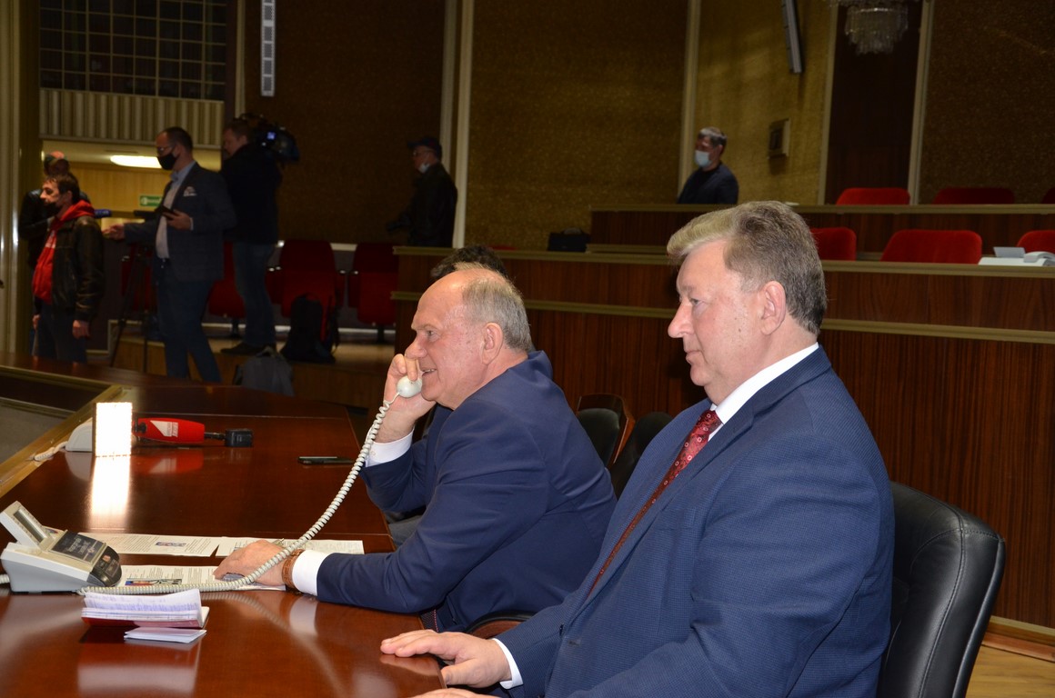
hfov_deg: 39.0
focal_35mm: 51
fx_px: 1491
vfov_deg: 26.4
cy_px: 349
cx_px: 528
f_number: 4.2
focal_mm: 34
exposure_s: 1/60
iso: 800
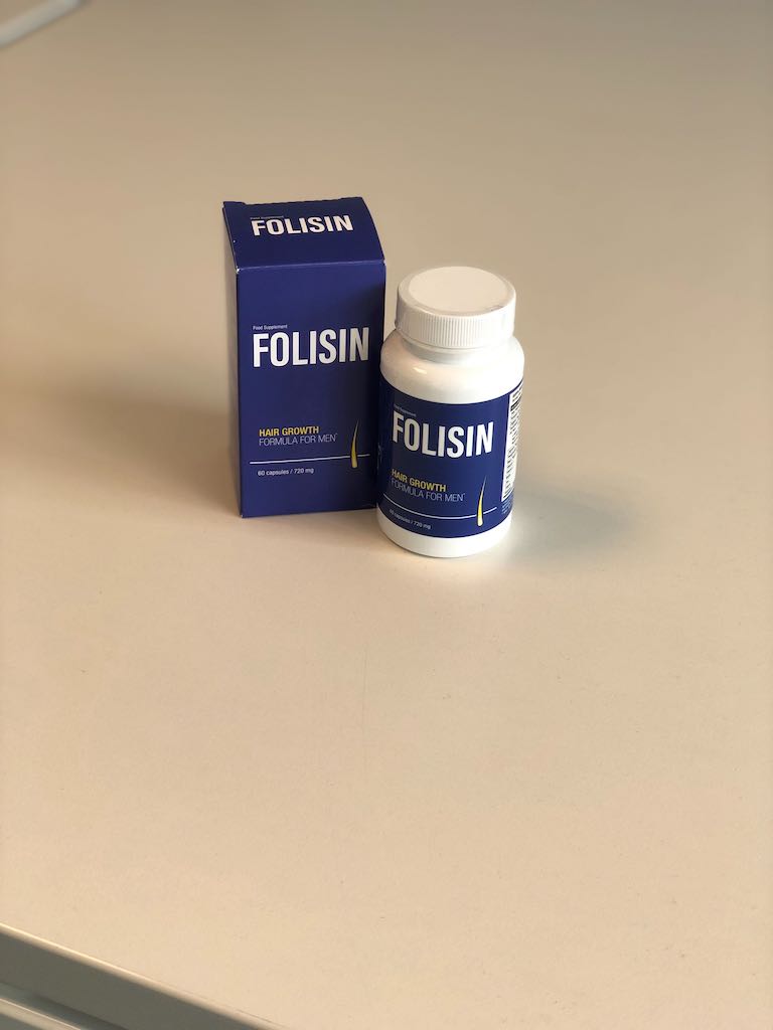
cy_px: 515
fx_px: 1548
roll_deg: -1.1
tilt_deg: -34.9
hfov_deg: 28.0
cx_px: 386
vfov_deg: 36.8
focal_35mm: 52
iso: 20
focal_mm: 6
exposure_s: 1/50
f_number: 2.4
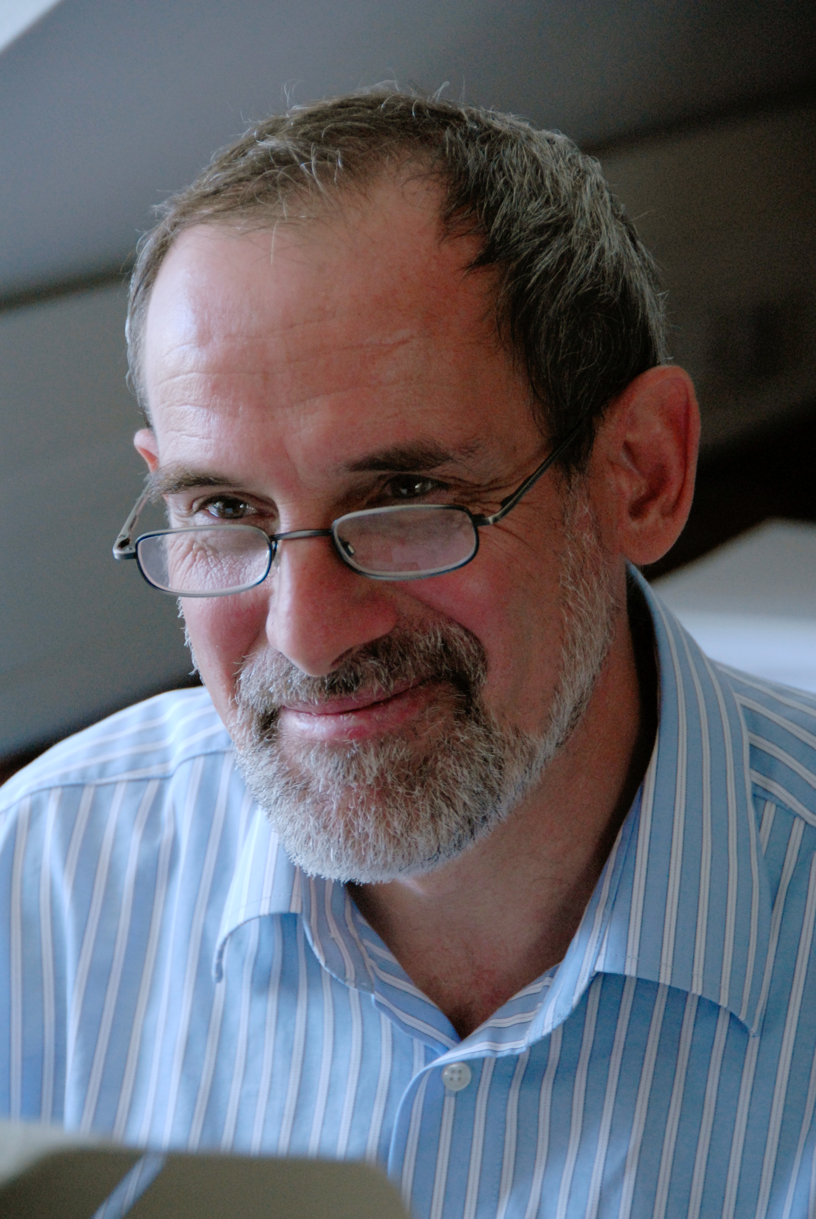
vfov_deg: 11.4
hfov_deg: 7.7
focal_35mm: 180
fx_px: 6102
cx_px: 408
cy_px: 610
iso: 640
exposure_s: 1/40
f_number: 5.6
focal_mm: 120
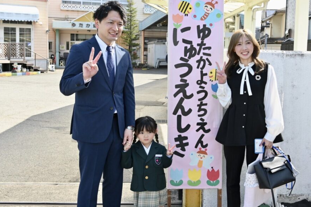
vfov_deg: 31.8
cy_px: 89
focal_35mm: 42
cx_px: 172
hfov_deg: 46.3
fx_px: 363
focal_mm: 24
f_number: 5.6
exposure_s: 1/250
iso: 200
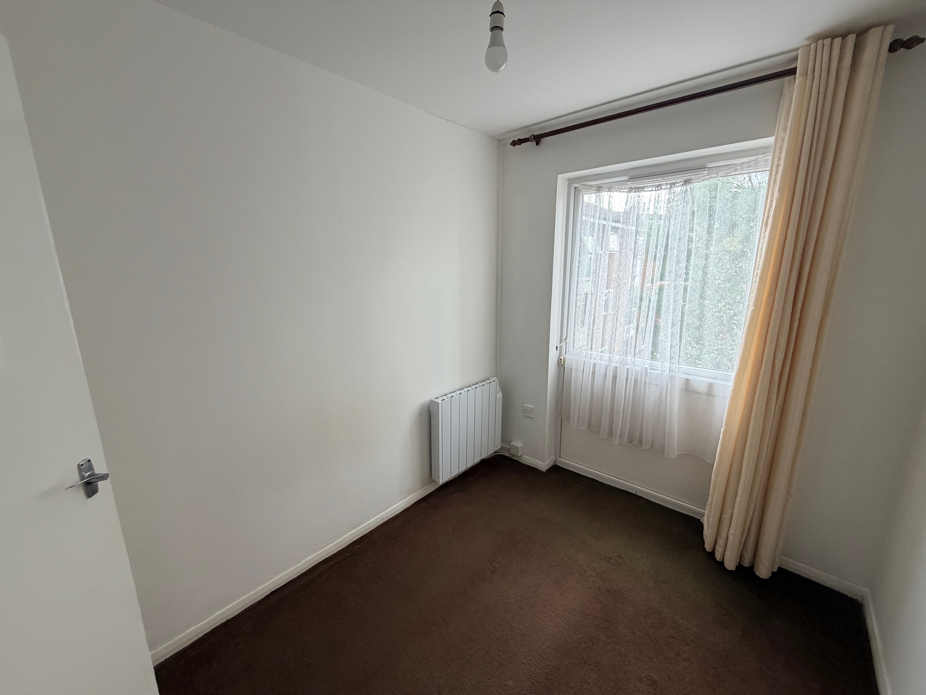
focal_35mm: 14
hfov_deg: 102.1
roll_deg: +0.9
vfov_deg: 85.7
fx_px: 375
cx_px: 463
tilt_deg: -10.5
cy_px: 348
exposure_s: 1/121
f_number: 2.2
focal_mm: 2.22
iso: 160
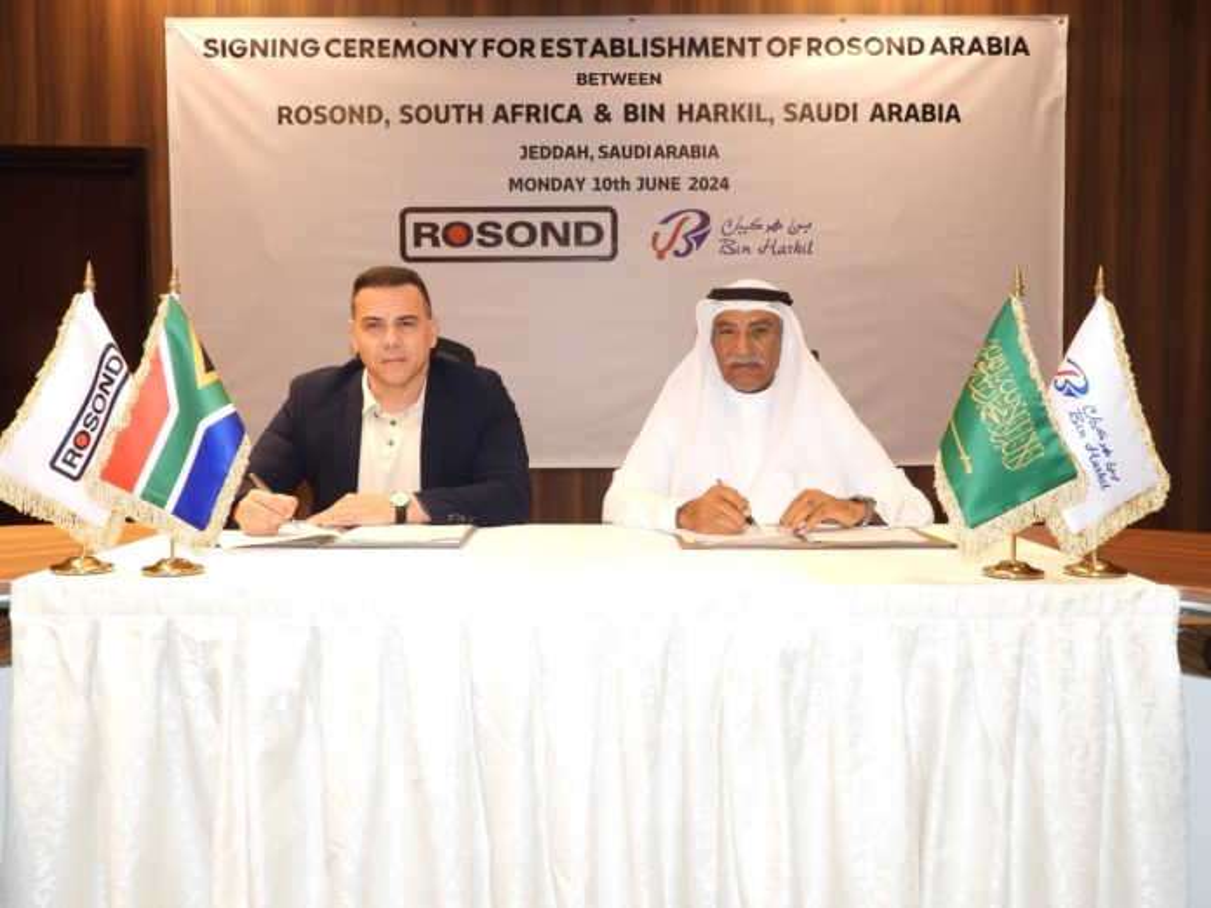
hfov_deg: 60.0
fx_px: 1050
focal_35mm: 30
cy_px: 454
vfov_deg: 46.8
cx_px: 606
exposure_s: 1/30
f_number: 3.2
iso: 200
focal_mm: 5.4
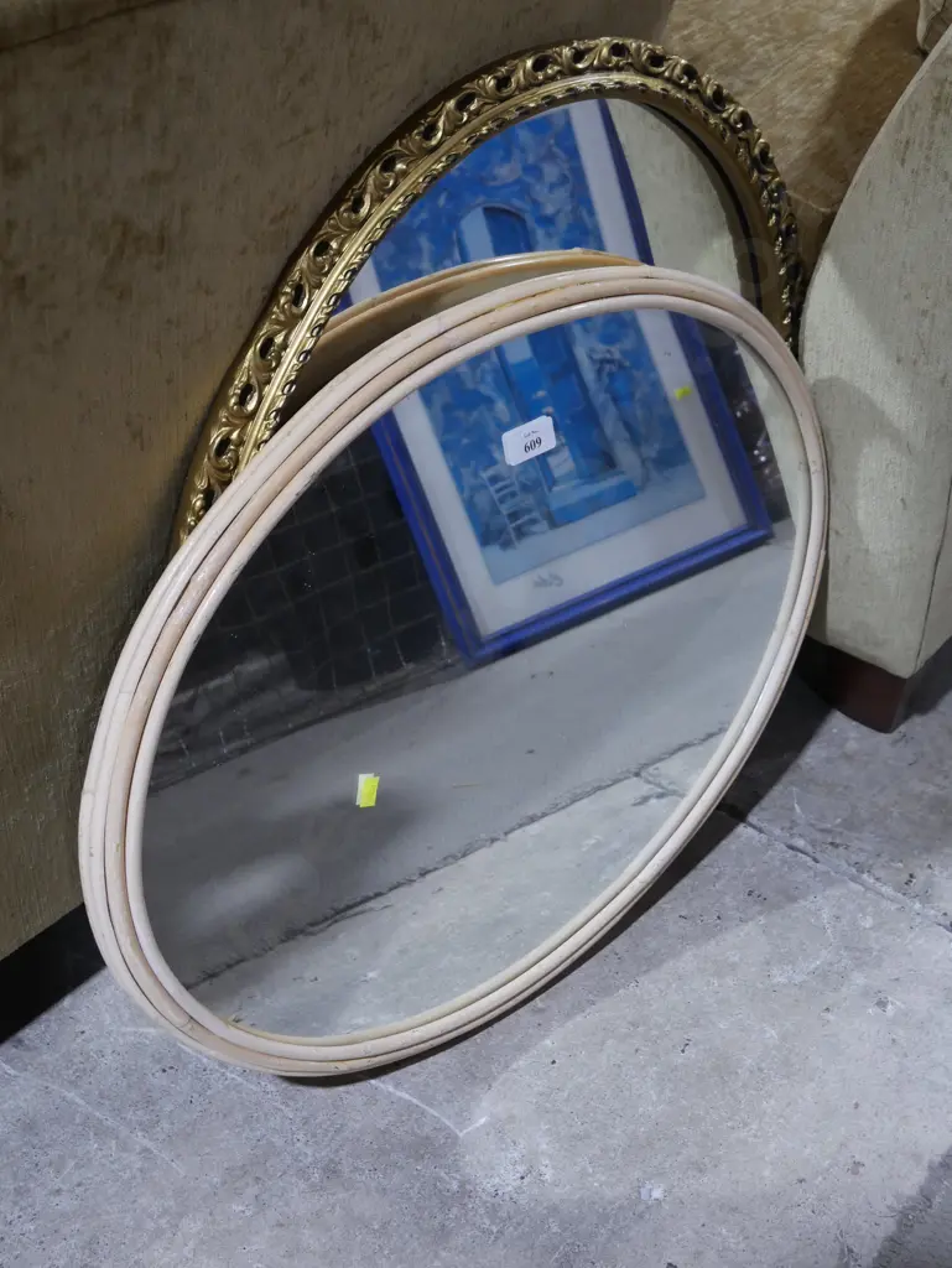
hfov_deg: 32.9
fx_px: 1612
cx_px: 476
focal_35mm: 44
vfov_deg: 42.9
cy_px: 634
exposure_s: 1/60
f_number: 5
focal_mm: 22
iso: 800
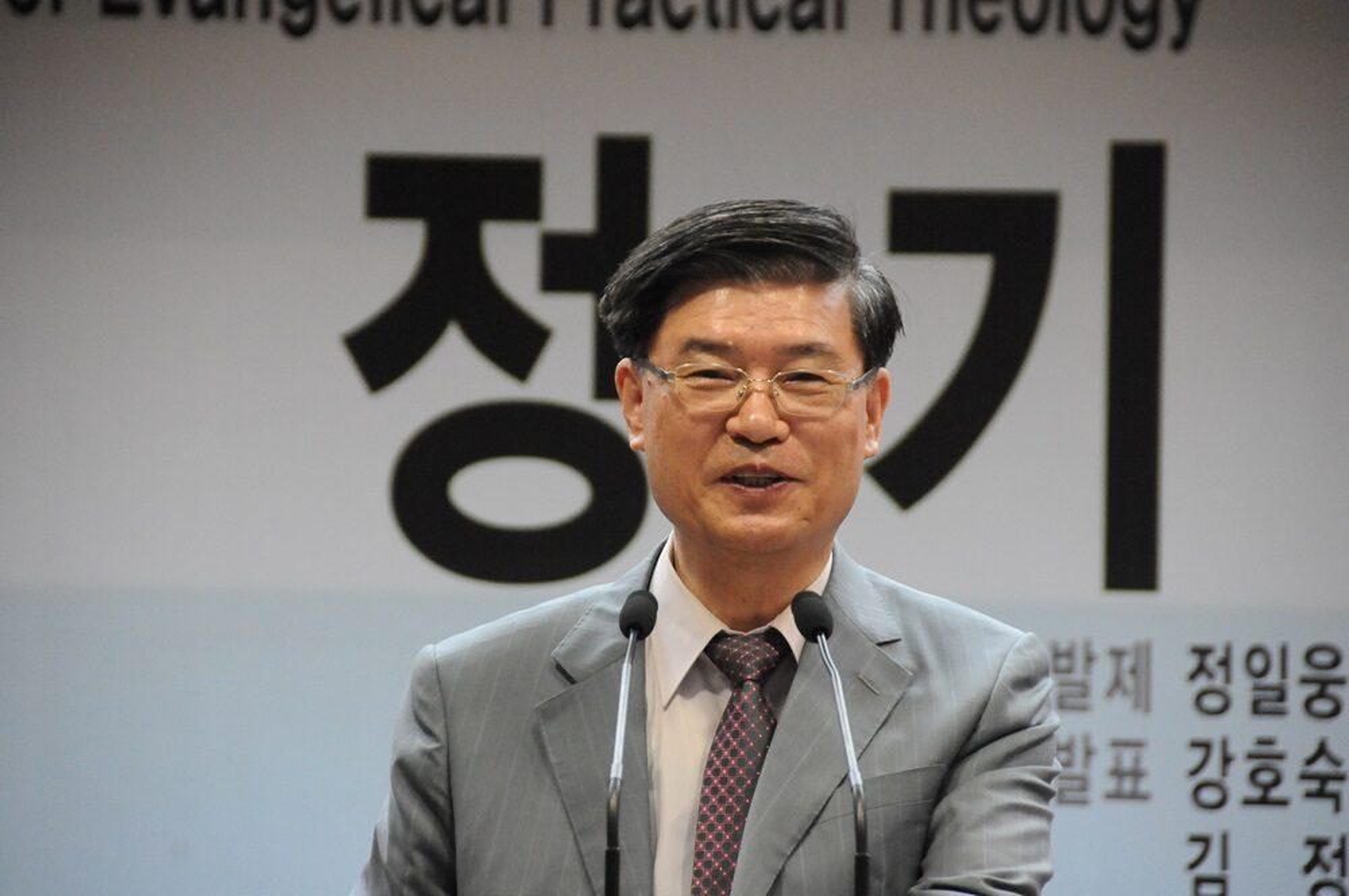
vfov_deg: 4.6
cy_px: 448
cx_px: 674
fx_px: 11227
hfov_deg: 6.9
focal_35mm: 300
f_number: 5.6
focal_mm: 200
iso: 3200
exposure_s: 1/160
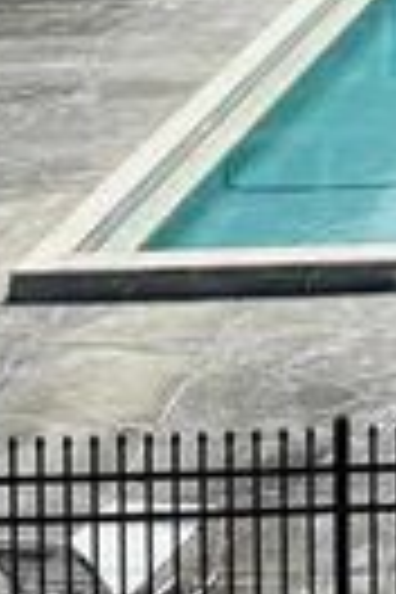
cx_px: 1228
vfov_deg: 9.9
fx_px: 3201
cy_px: -572
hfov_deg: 6.4
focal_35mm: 194
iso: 64
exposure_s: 1/14286
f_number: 1.78
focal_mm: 6.76
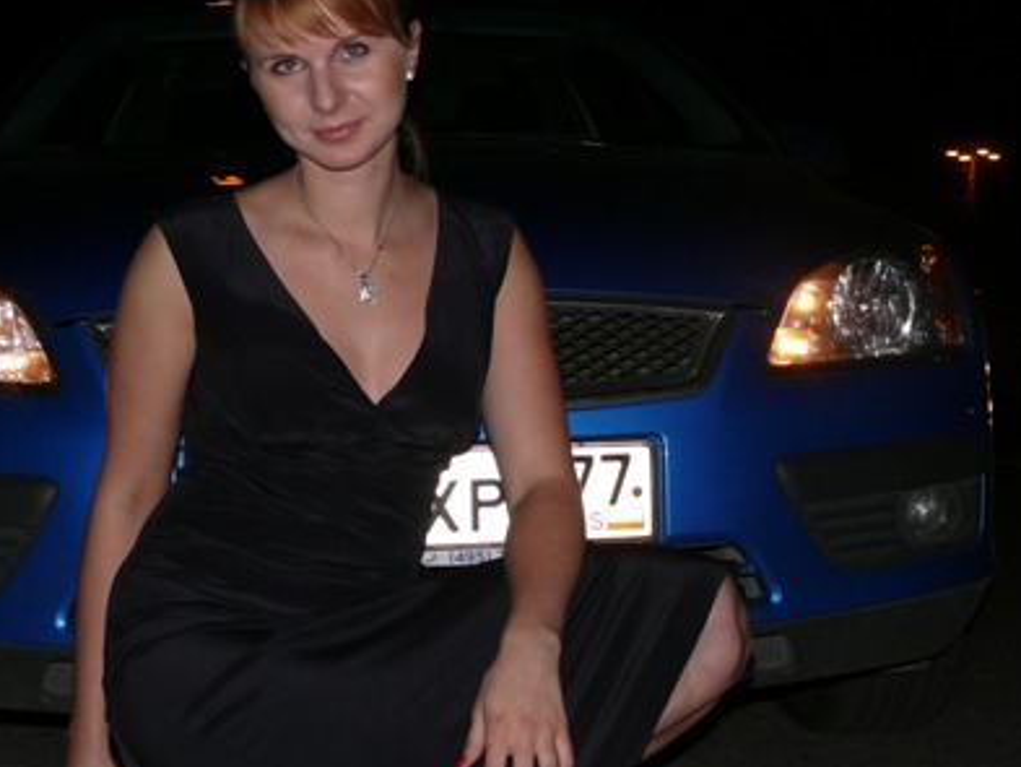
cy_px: 328
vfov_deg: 25.6
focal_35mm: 57
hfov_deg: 33.8
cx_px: 475
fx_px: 1682
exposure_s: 1/30
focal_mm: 7.4
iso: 100
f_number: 4
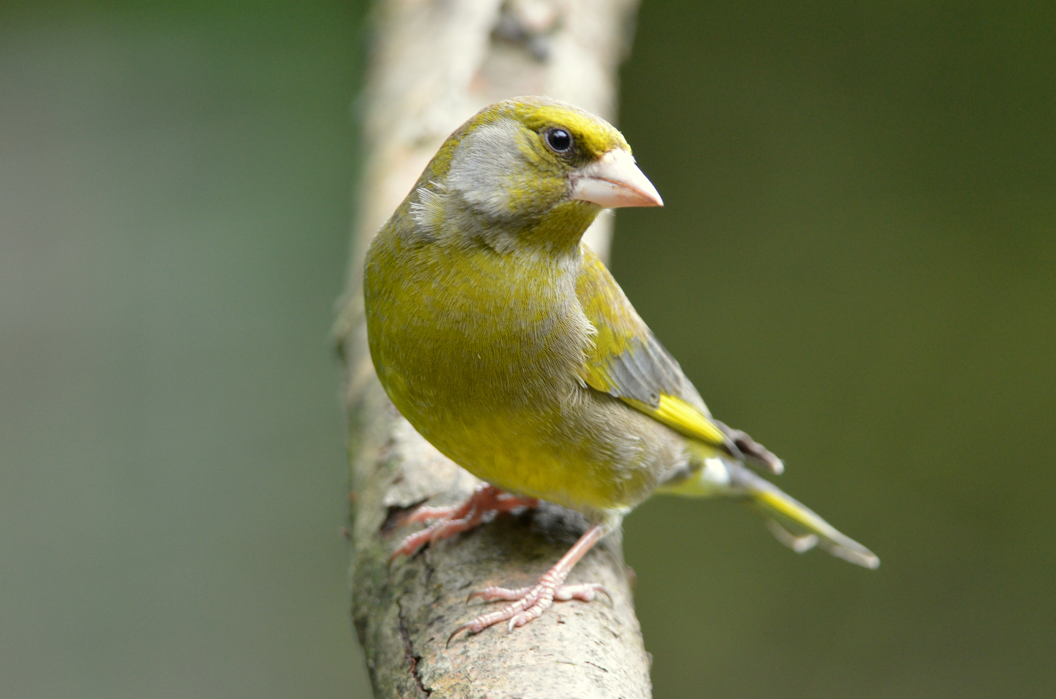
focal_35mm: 630
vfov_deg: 2.2
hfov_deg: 3.3
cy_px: 350
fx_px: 18442
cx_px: 528
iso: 1600
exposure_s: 1/250
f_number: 5.6
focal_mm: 420
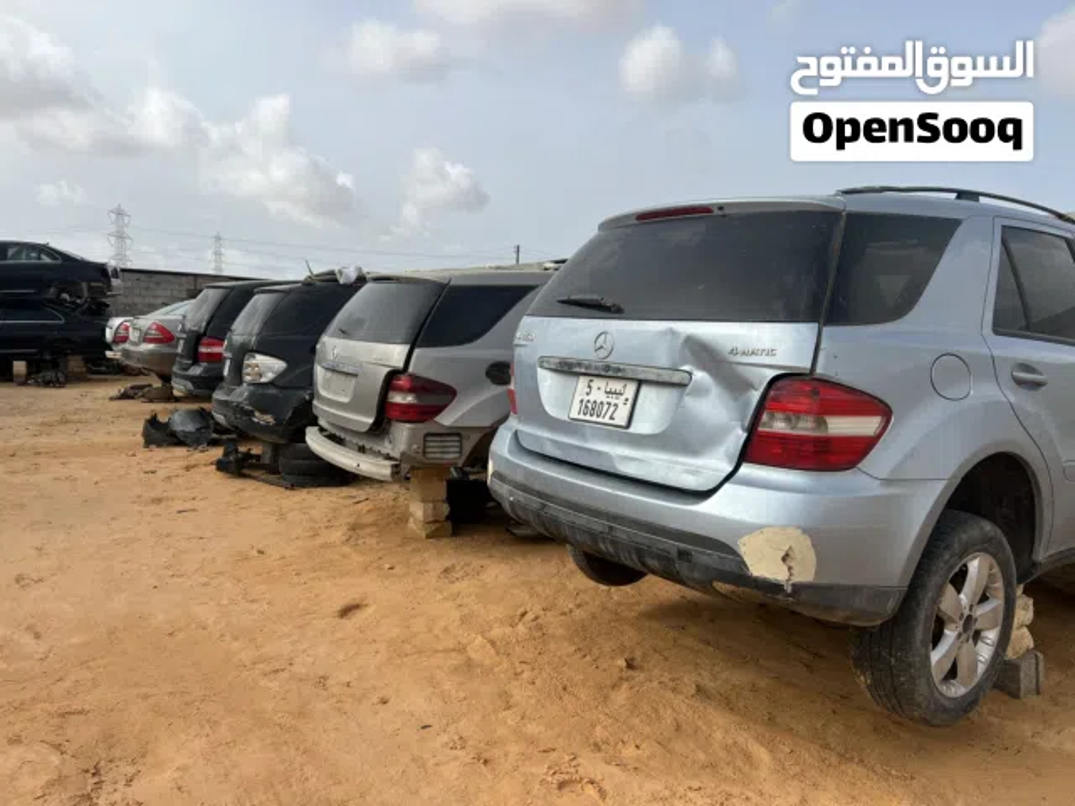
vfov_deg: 53.1
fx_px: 807
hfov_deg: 67.3
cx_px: 538
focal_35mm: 26
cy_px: 403
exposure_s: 1/4274
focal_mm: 5.7
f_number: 1.5
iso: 50
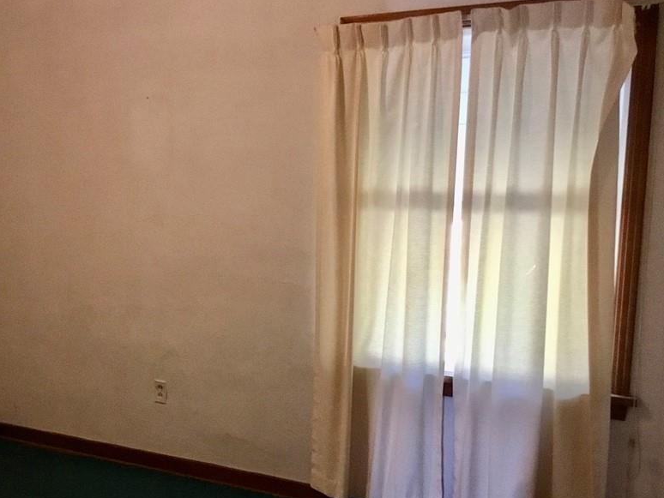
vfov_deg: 35.0
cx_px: 258
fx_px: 787
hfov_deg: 45.5
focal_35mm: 41
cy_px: 297
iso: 250
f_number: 2.4
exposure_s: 1/30
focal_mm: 3.3
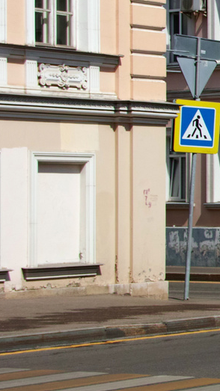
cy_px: 153
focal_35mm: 157
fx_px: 1627
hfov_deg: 7.3
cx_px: 527
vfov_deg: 13.7
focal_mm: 29
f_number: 6.3
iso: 100
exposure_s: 1/800
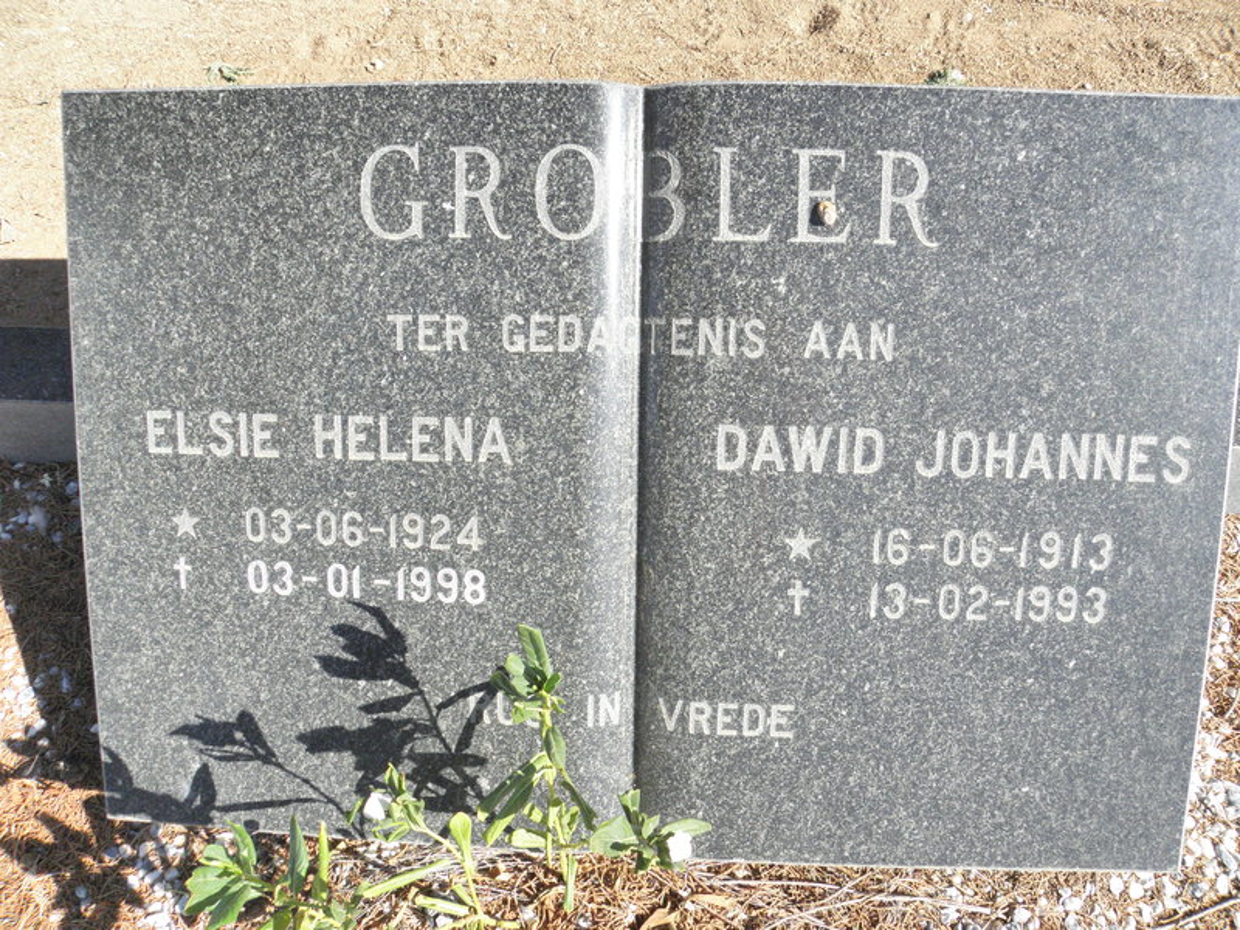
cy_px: 465
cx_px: 620
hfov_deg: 67.3
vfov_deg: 53.1
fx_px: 931
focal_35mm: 26
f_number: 3.5
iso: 200
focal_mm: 4.6
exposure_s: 1/1000
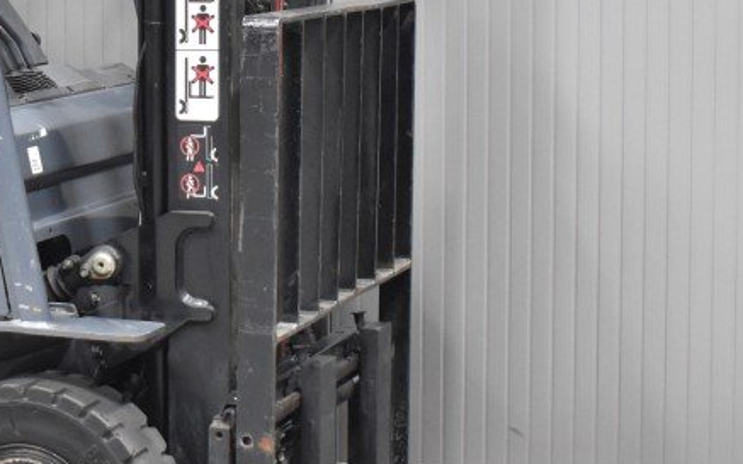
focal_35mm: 113
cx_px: -37
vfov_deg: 11.5
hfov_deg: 17.8
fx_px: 2296
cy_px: 76
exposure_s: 1/30
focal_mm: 27
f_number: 4
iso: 1600
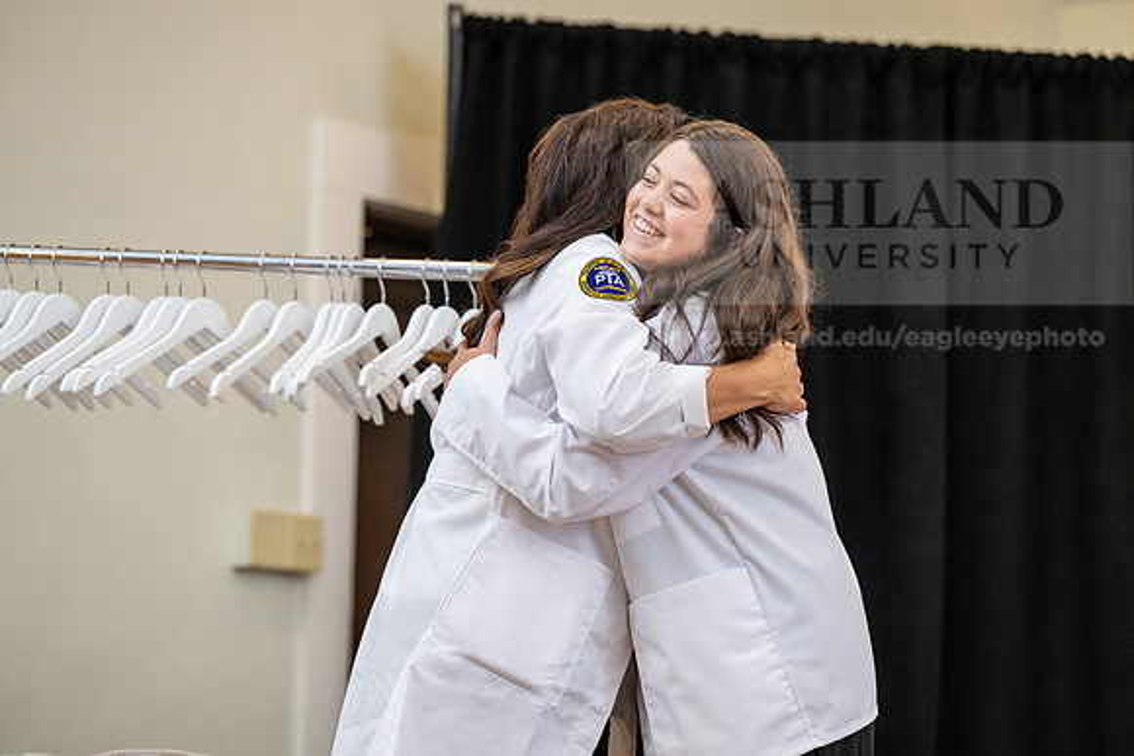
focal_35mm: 160
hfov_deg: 12.8
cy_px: 378
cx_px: 567
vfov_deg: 8.6
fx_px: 5041
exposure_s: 1/200
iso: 1600
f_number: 3.5
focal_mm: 160
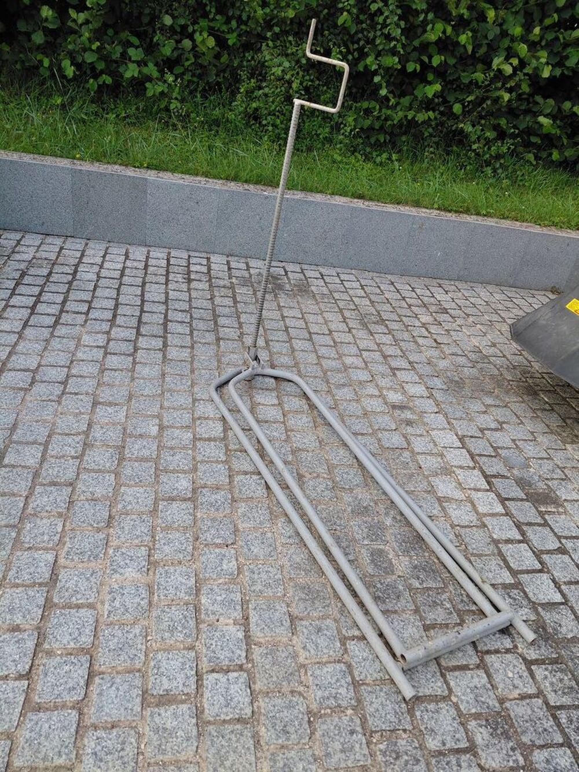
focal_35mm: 25
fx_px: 557
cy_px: 386
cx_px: 290
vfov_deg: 69.4
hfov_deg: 54.9
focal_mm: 4.69
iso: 50
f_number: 1.8
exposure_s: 1/437
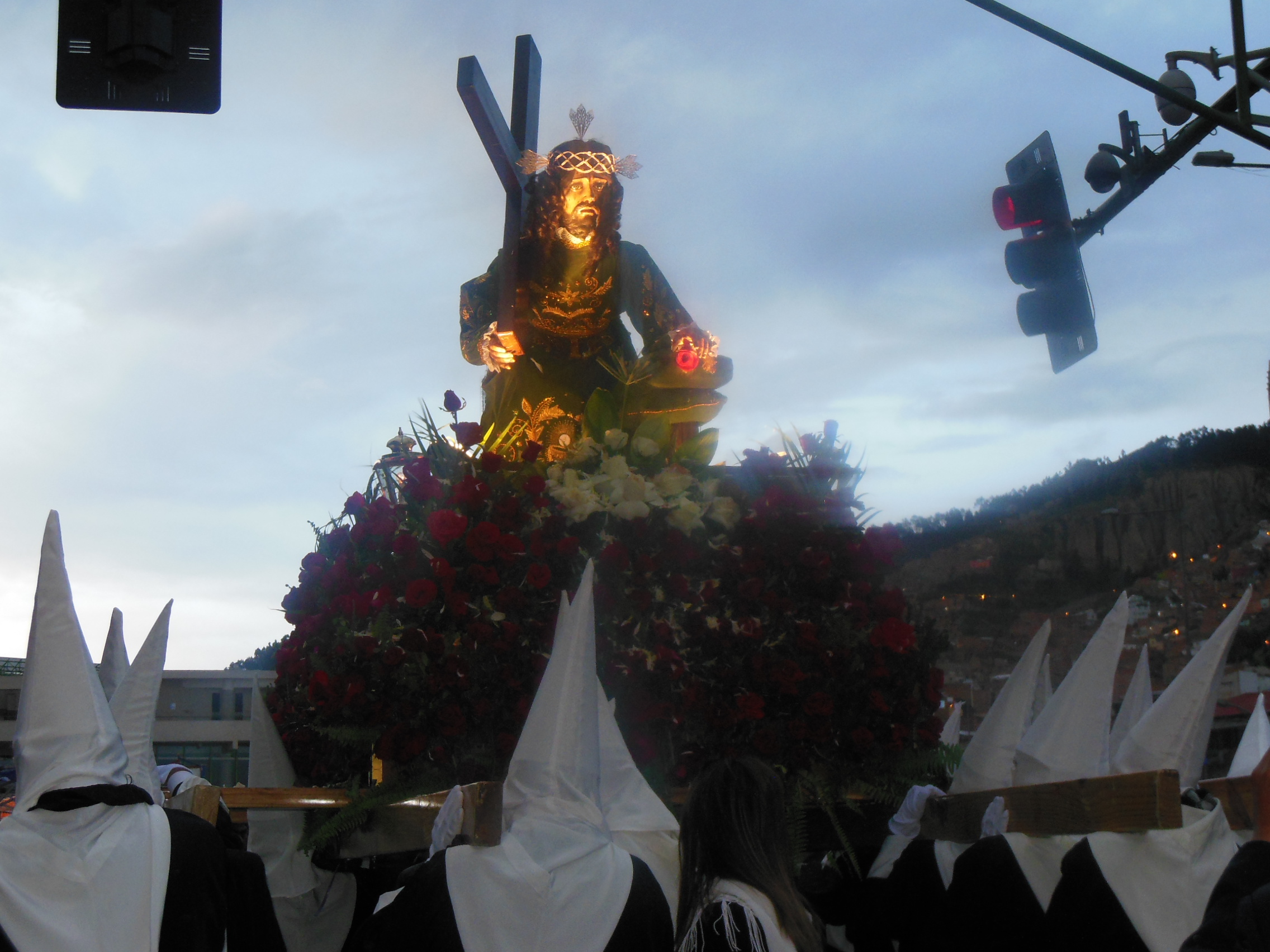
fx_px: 2421
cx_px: 635
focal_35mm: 66
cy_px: 476
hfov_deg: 29.4
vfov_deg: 22.3
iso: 400
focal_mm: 11.7
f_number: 4.3
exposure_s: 1/60
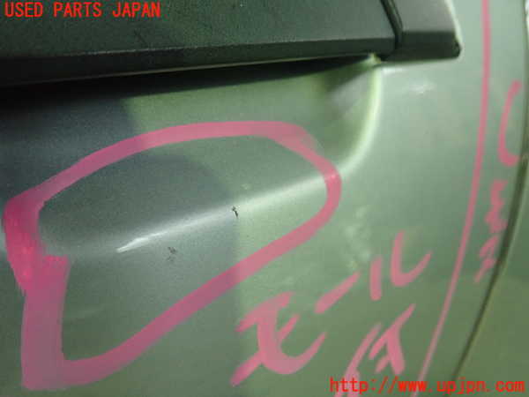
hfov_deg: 60.0
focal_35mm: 30
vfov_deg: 46.8
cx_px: 264
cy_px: 198
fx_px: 458
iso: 800
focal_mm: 5.5
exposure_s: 1/60
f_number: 2.3
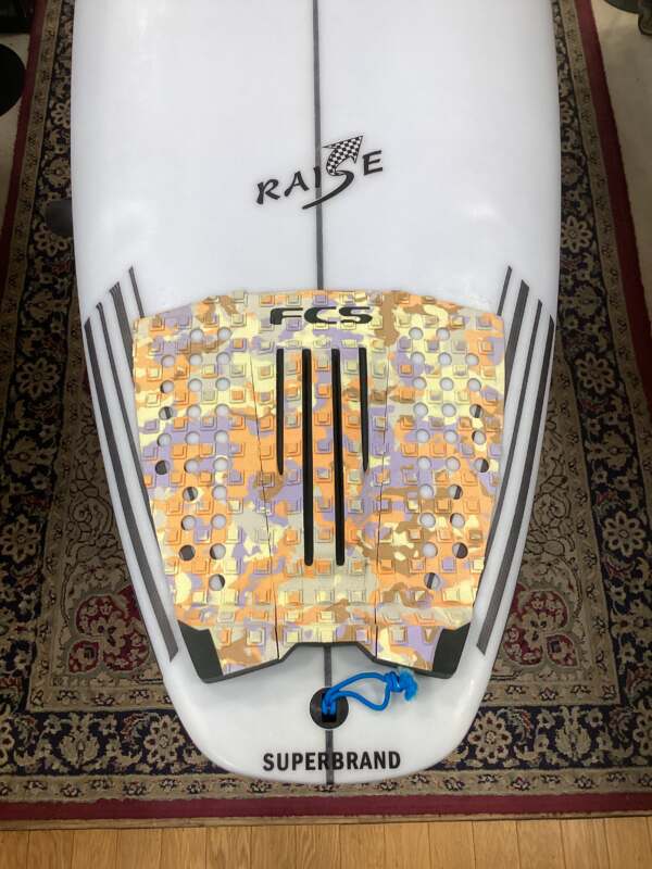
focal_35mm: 31
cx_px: 326
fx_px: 779
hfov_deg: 45.4
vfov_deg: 58.4
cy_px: 434
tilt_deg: -68.5
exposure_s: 1/100
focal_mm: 3.3
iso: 80
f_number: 2.4
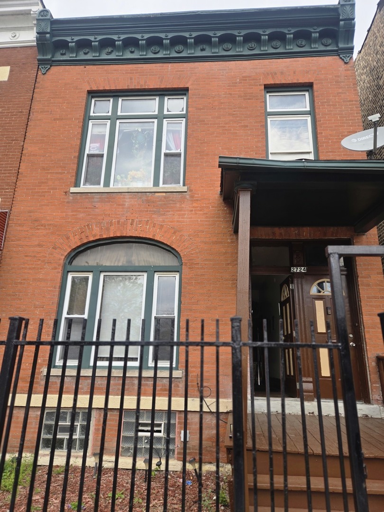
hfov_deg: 58.9
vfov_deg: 73.9
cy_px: 256
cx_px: 192
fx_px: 340
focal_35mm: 23
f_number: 1.8
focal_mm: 5.4
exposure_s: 1/892
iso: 25
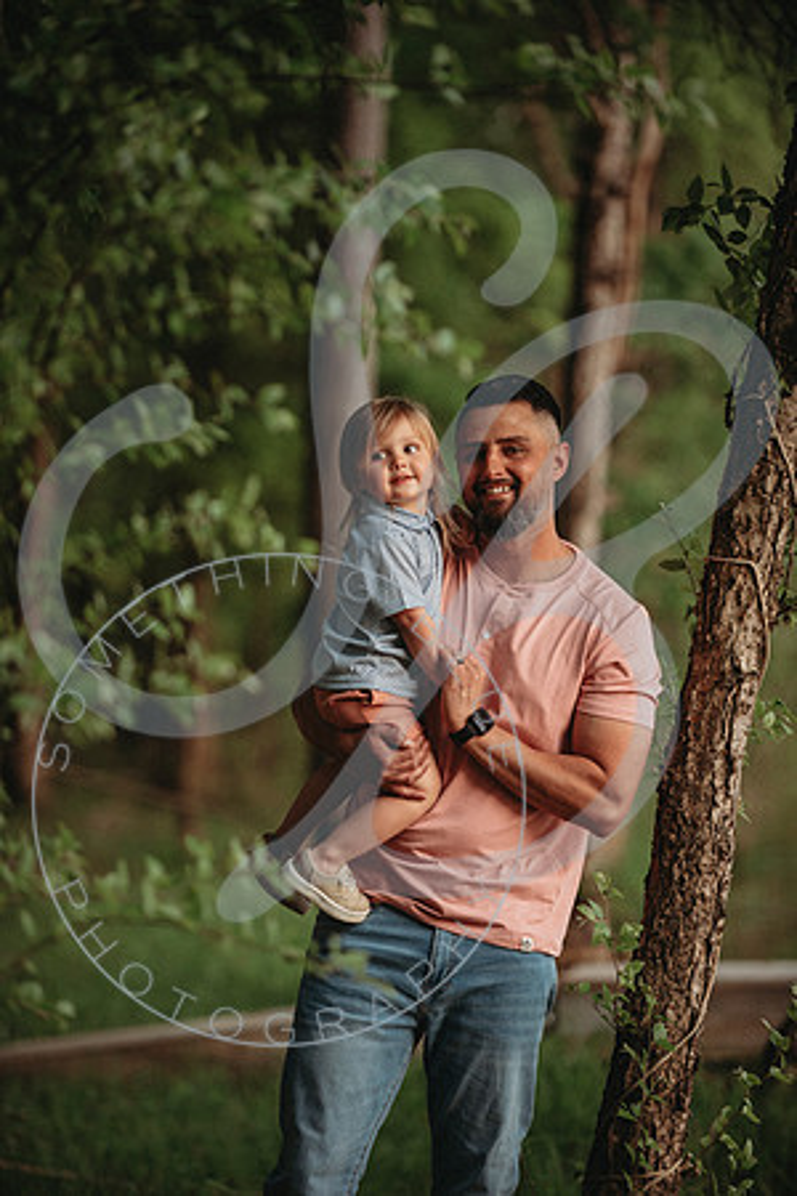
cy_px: 598
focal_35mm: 175
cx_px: 398
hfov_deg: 7.8
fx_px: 5811
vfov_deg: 11.7
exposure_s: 1/200
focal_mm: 175
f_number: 2.8
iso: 400
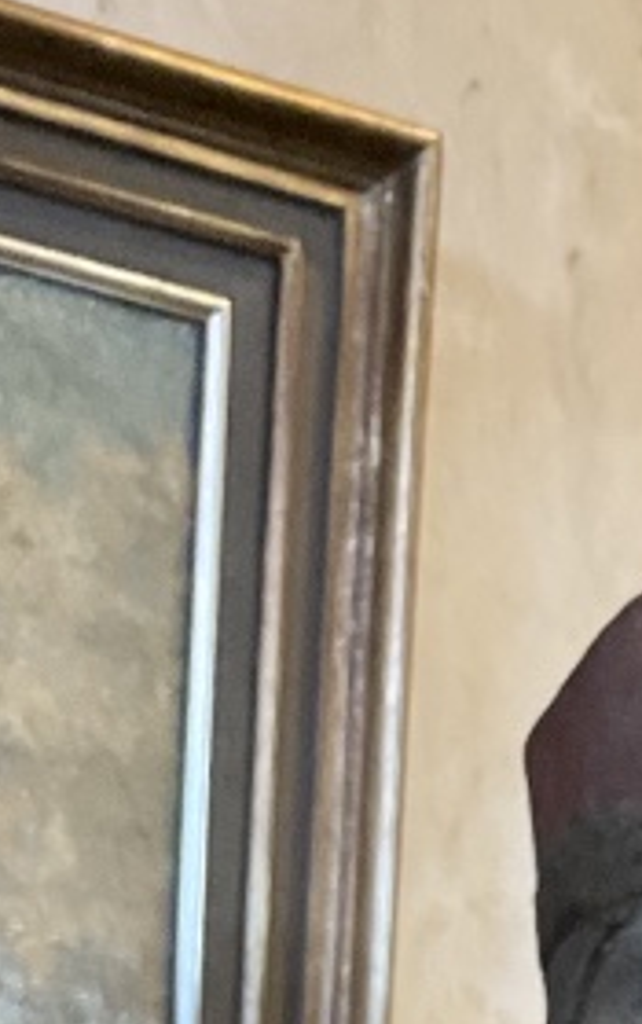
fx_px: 3686
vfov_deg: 13.3
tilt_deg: -6.2
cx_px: 572
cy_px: 2154
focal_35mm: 132
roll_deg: -1.7
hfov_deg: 9.9
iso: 125
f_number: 1.8
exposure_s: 1/50
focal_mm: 3
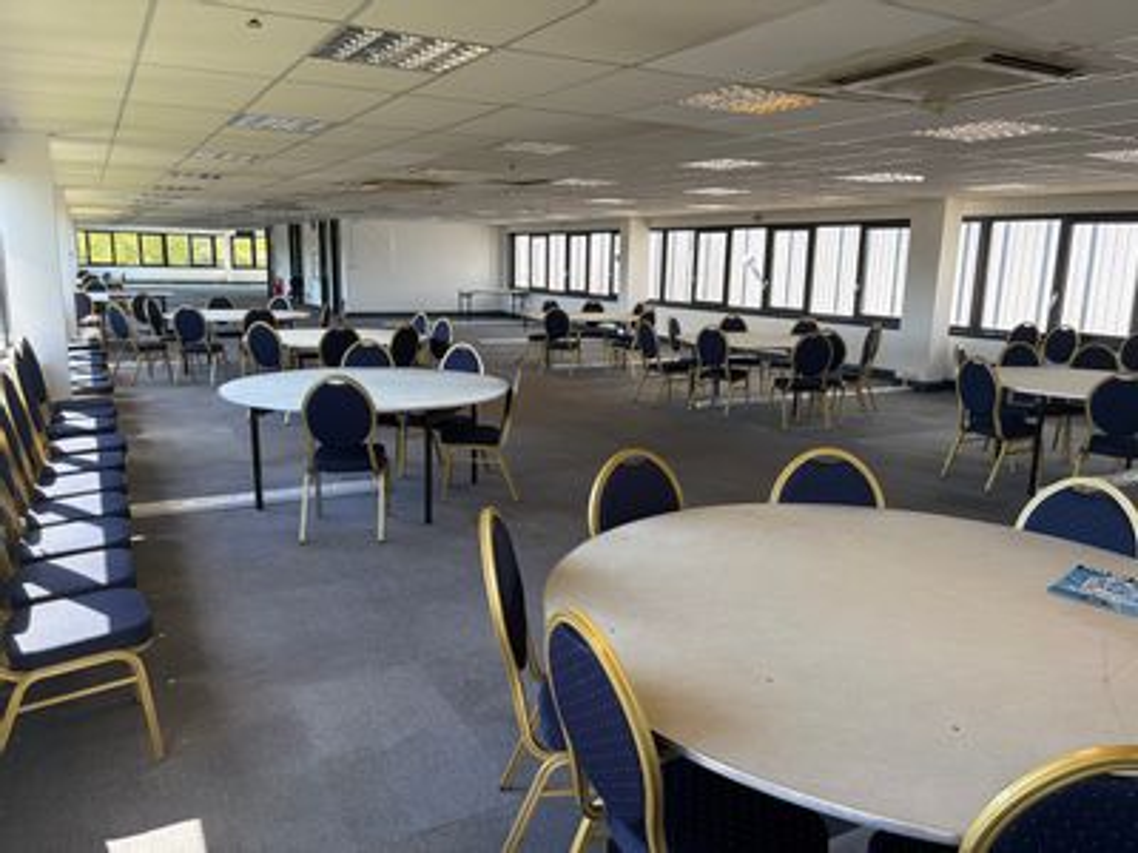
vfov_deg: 53.1
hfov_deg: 67.3
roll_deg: -0.5
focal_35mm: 26
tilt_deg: -11.2
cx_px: 569
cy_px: 426
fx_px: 855
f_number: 1.6
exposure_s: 1/100
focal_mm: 5.96
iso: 40
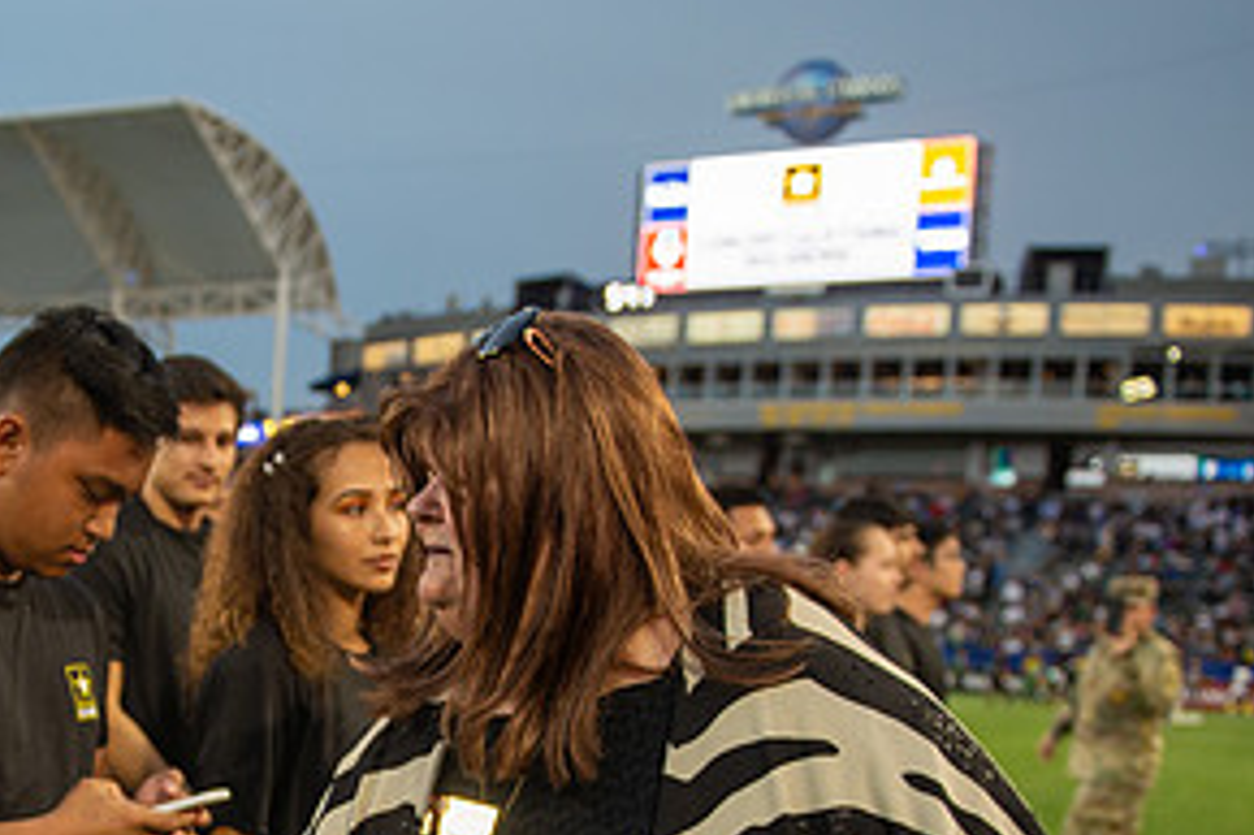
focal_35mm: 48
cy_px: 794
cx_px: 246
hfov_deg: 39.5
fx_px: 1671
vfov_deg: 26.8
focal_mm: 24
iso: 400
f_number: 2.8
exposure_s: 1/500
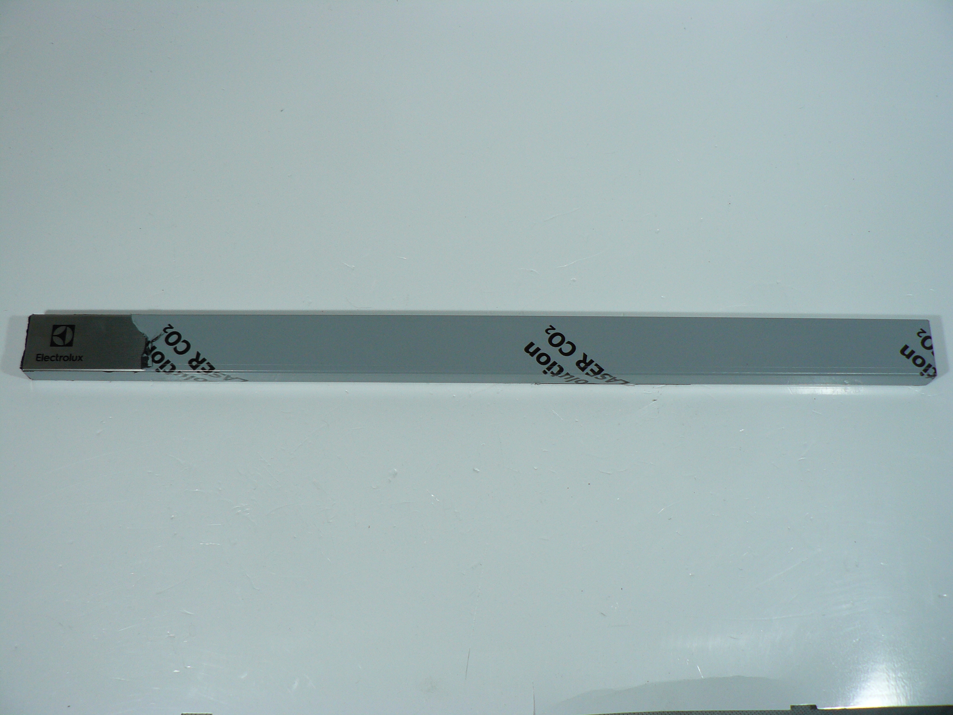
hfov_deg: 51.4
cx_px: 476
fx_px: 991
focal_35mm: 36
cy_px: 358
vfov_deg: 39.7
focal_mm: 6
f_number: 3.2
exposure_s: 1/100
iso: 100
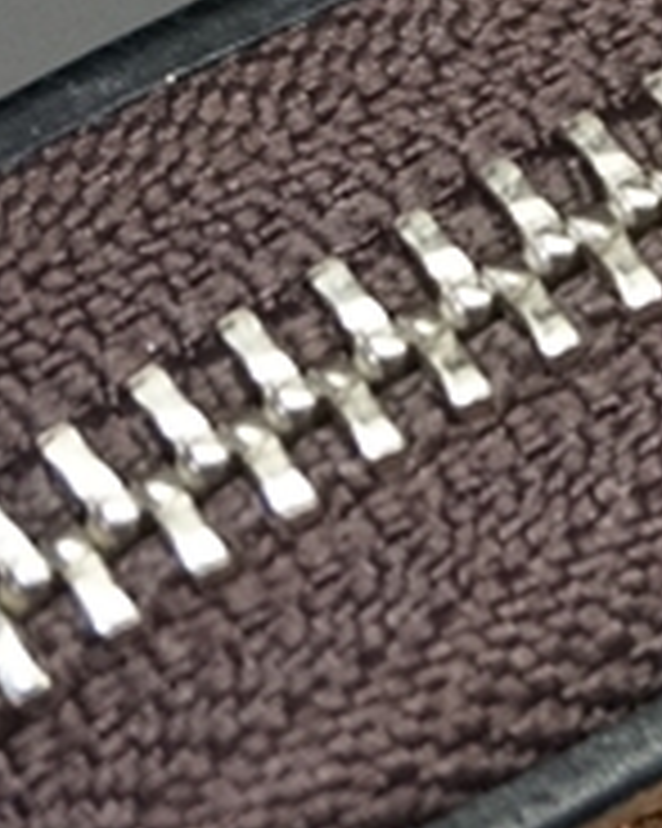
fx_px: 5614
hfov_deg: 6.3
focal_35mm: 229
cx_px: 1765
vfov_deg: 8.3
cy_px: -202
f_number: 4.5
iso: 1000
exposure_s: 1/160
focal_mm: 25
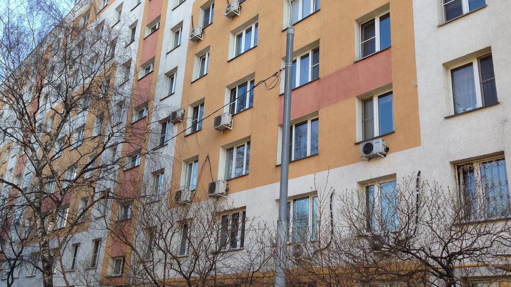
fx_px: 501
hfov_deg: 54.0
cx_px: 252
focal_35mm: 37
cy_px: 157
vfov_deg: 32.0
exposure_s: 1/268
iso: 50
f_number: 2.4
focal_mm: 4.12
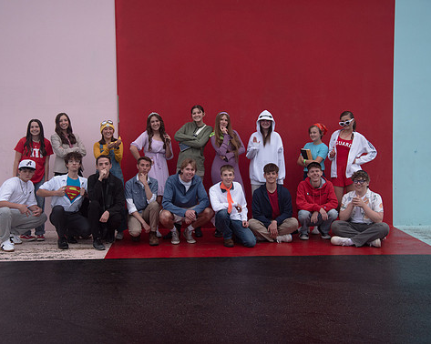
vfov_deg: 28.6
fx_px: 676
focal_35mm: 53
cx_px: 195
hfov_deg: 35.3
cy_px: 169
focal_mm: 46
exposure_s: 1/250
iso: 640
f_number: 4
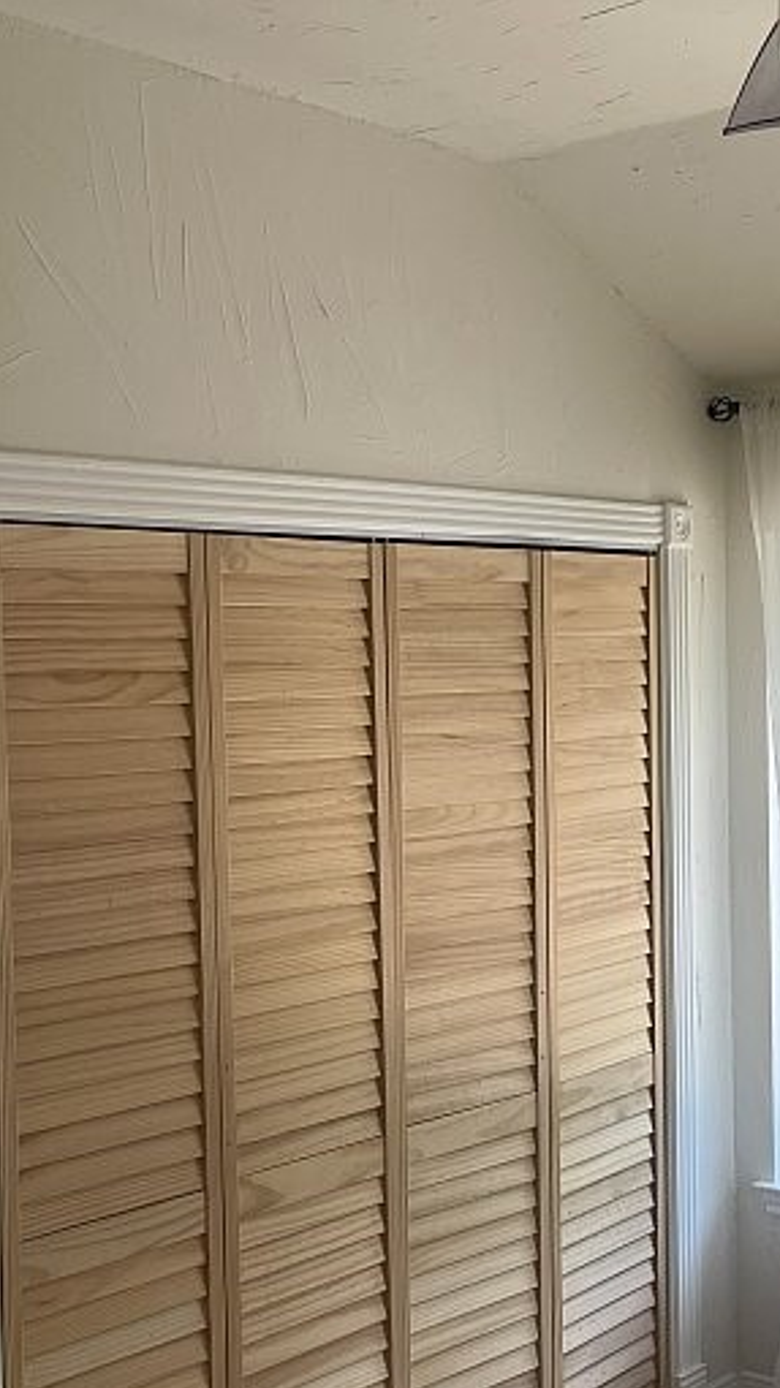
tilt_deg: -1.7
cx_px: 741
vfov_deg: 42.9
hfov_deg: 24.0
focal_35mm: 48
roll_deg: +1.0
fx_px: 1767
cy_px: 717
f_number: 1.6
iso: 64
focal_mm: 5.1
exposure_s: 1/121
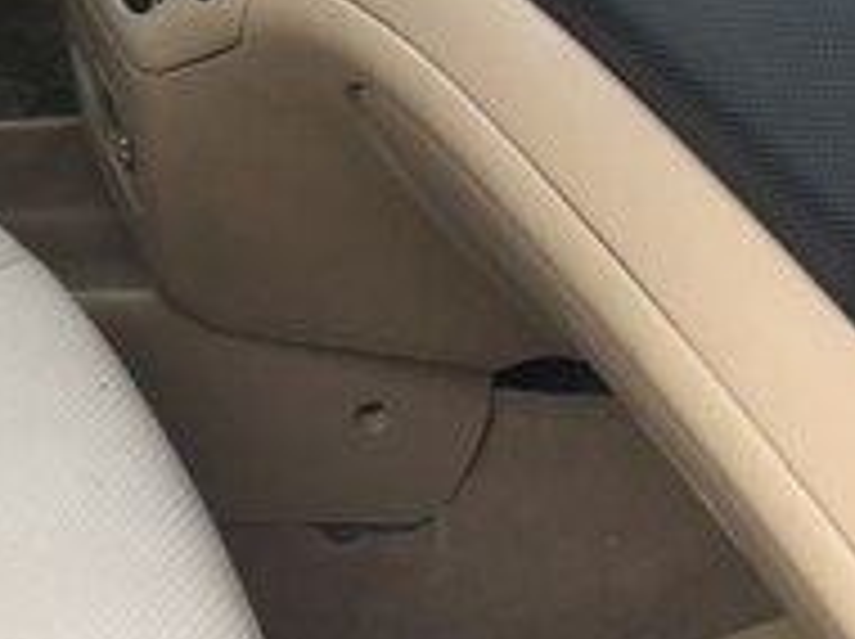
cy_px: -155
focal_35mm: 101
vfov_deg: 14.1
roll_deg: -6.0
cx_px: -621
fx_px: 2492
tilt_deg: -29.9
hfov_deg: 16.6
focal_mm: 4.15
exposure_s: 1/50
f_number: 2.2
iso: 32
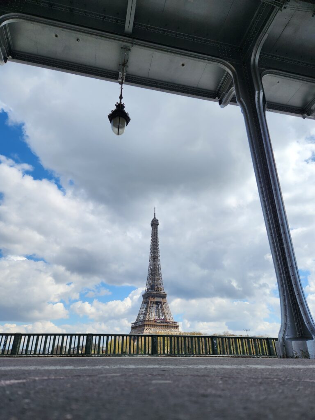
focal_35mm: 23
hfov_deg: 58.9
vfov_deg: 73.9
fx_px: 279
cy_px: 210
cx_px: 158
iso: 20
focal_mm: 5.4
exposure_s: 1/2105
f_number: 1.8
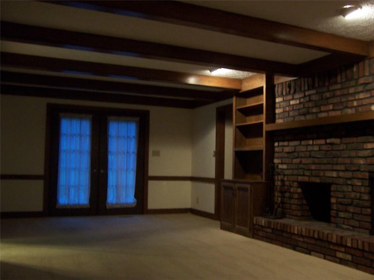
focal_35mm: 36
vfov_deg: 39.7
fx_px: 389
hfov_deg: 51.4
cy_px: 140
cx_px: 187
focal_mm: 5.6
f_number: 2.8
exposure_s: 1/8
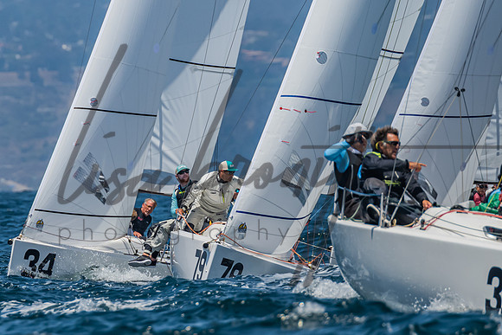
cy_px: 40
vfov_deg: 1.6
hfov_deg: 2.4
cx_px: 109
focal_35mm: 849
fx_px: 11835
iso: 400
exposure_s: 1/2500
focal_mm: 400
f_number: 6.3
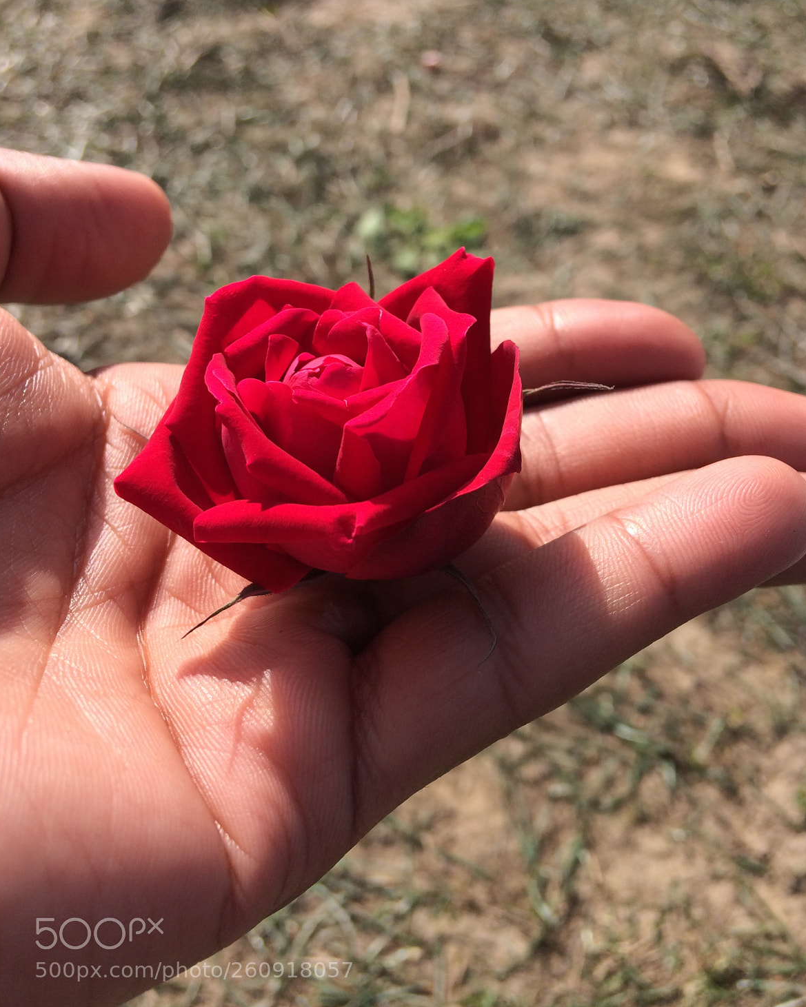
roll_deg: -6.6
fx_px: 924
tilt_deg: -44.8
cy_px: 473
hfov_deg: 47.1
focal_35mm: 31
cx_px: 406
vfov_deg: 57.1
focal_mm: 4.15
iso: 32
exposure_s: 1/1368
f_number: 2.2
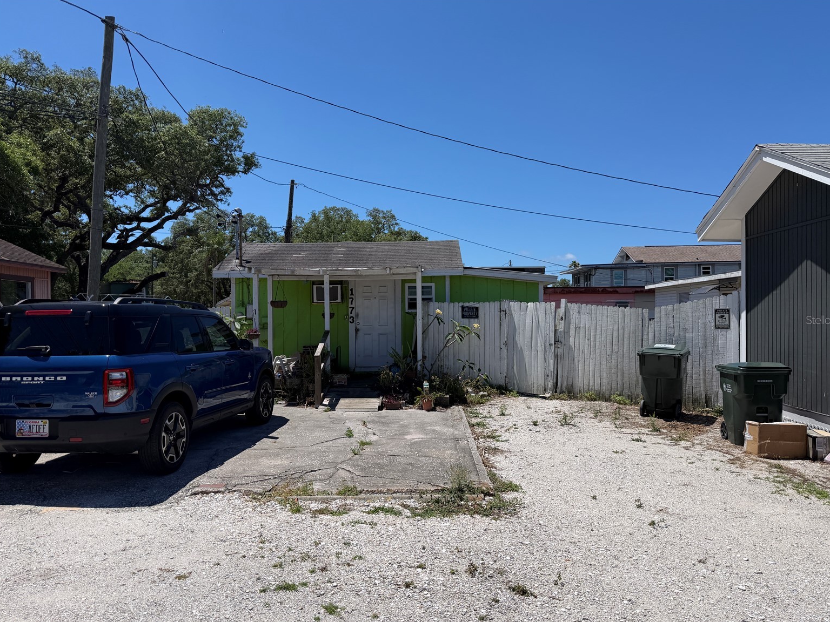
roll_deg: +0.6
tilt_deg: -0.4
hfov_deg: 69.4
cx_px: 425
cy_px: 320
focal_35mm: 25
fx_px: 599
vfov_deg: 54.9
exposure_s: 1/8130
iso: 80
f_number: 1.78
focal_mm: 6.76
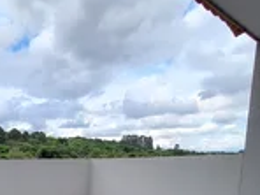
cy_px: 217
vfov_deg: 35.4
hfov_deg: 48.0
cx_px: 23
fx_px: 255
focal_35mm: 34
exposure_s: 1/928
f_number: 2.2
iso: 50
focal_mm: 1.74
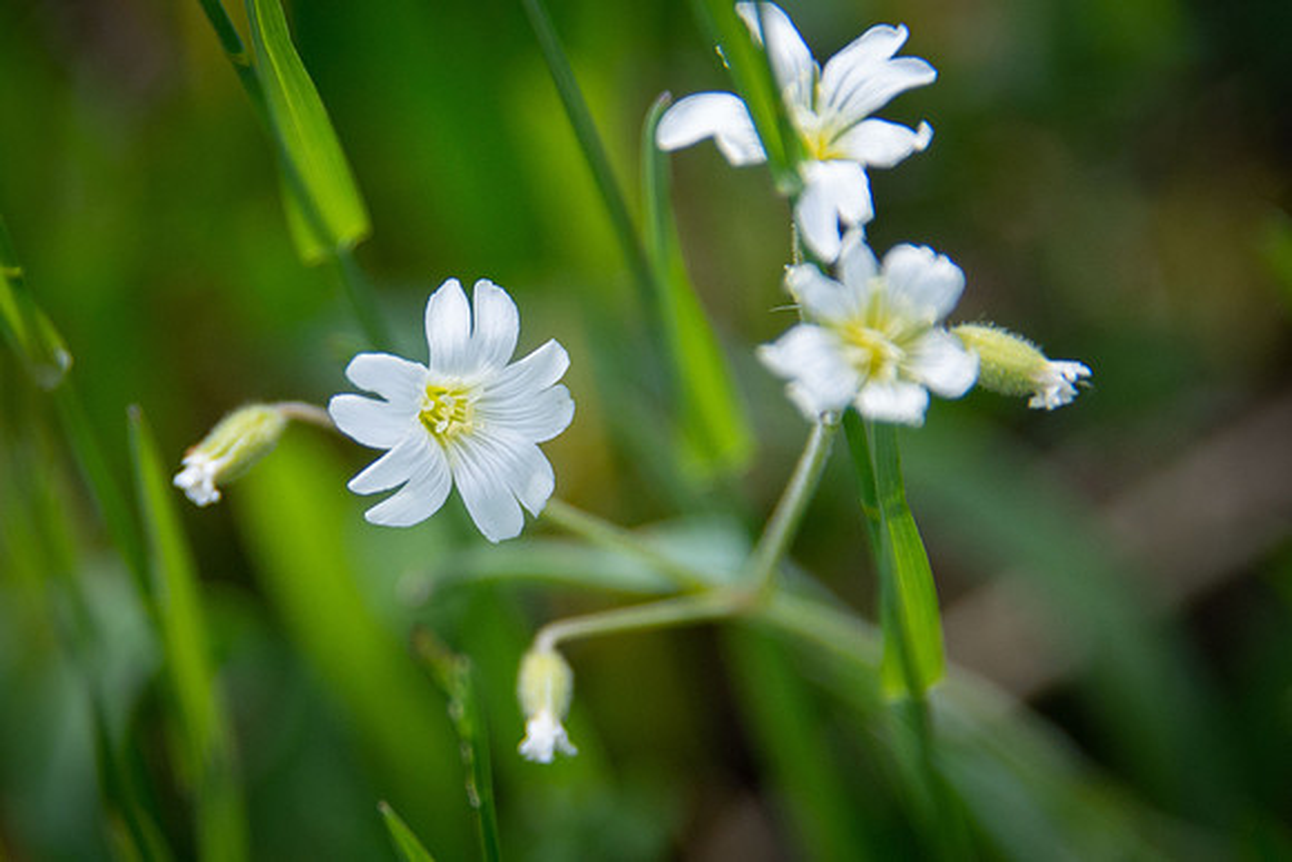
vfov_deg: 2.6
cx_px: 440
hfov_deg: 3.9
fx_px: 18917
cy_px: 473
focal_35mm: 527
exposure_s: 1/1600
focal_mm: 300
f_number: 5.6
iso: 1000
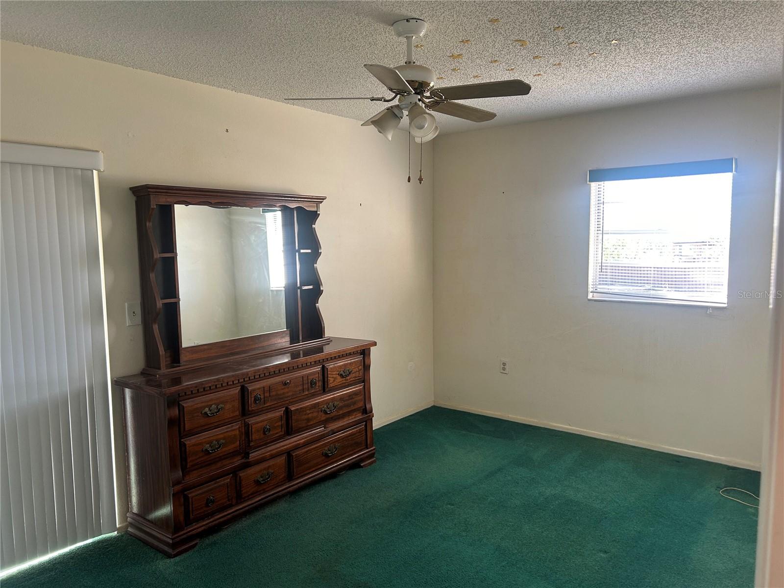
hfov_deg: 67.3
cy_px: 294
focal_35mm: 26
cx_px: 392
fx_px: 589
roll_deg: +1.6
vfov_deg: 53.1
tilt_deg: -6.1
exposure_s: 1/120
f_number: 1.5
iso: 100
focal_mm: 5.7
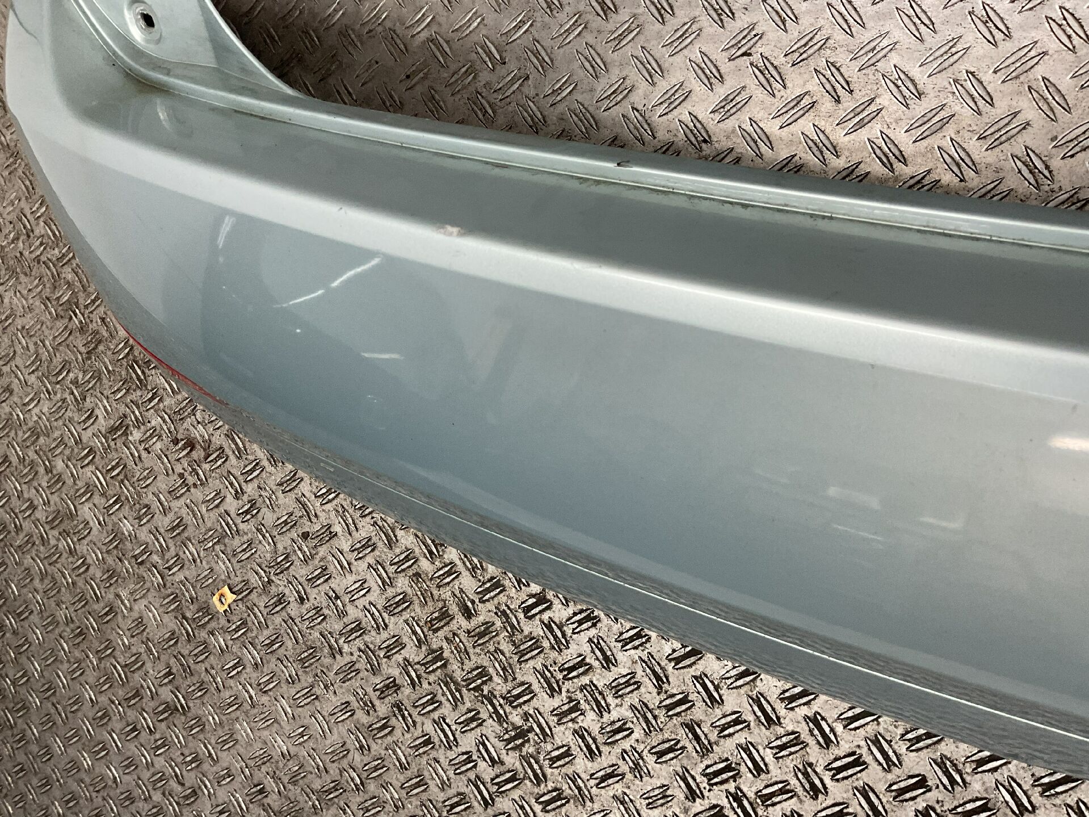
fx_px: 912
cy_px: 408
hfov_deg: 61.7
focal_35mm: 29
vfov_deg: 48.2
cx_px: 544
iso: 64
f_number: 1.8
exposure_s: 1/100
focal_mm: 3
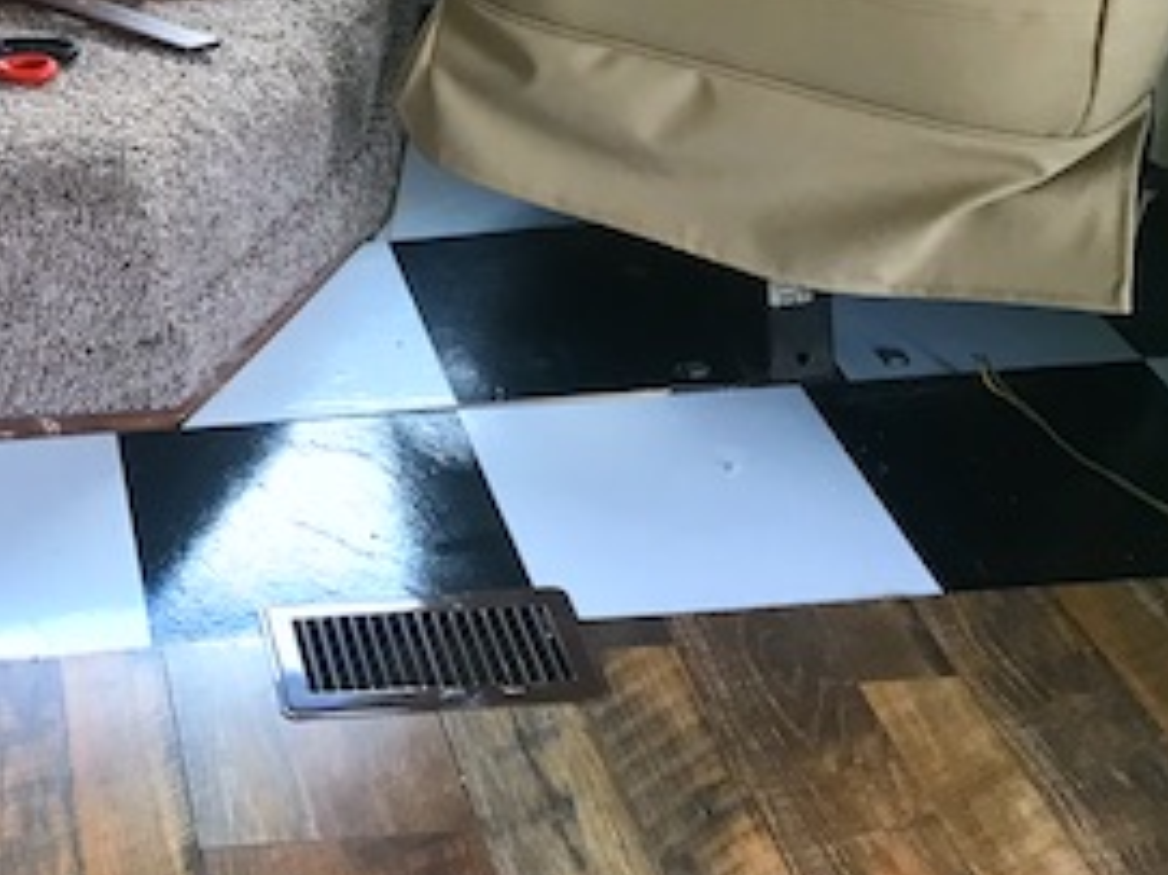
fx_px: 2091
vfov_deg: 23.6
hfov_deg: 29.2
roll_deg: +4.9
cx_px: 9
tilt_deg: -31.0
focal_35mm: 62
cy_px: 392
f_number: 1.8
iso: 40
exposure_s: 1/17
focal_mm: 3.99
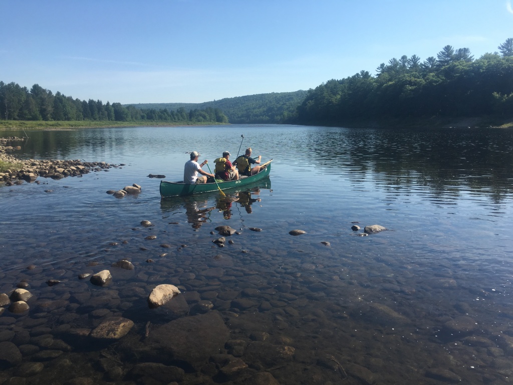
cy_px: 192
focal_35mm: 29
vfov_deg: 48.2
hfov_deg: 61.7
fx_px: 430
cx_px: 256
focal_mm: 4.15
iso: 25
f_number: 2.2
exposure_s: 1/1425
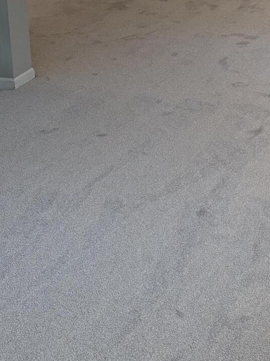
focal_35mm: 73
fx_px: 759
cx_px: 338
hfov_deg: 18.9
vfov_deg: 25.5
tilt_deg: -13.3
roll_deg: -0.9
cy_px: 8
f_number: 1.6
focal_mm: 5.96
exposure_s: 1/120
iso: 200
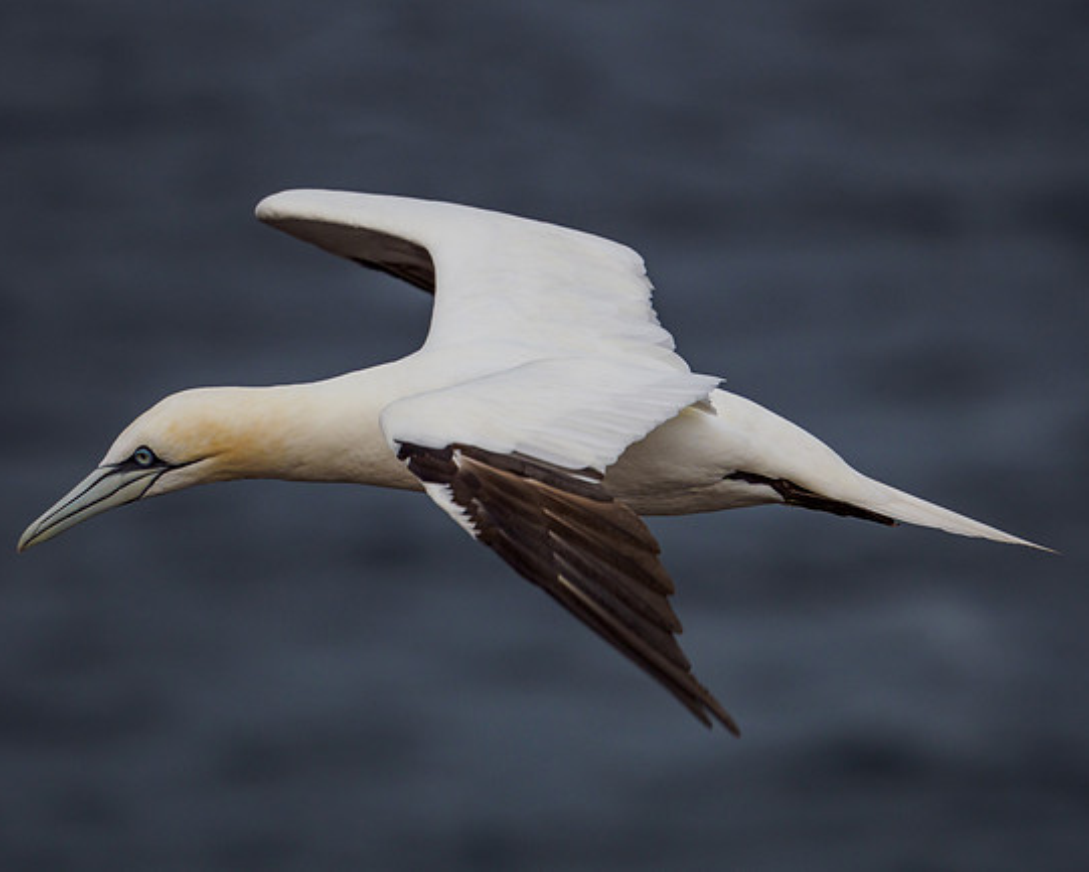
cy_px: 418
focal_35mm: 873
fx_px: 28142
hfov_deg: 2.2
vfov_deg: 1.8
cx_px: 565
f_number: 7.1
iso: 400
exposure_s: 1/1250
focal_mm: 400
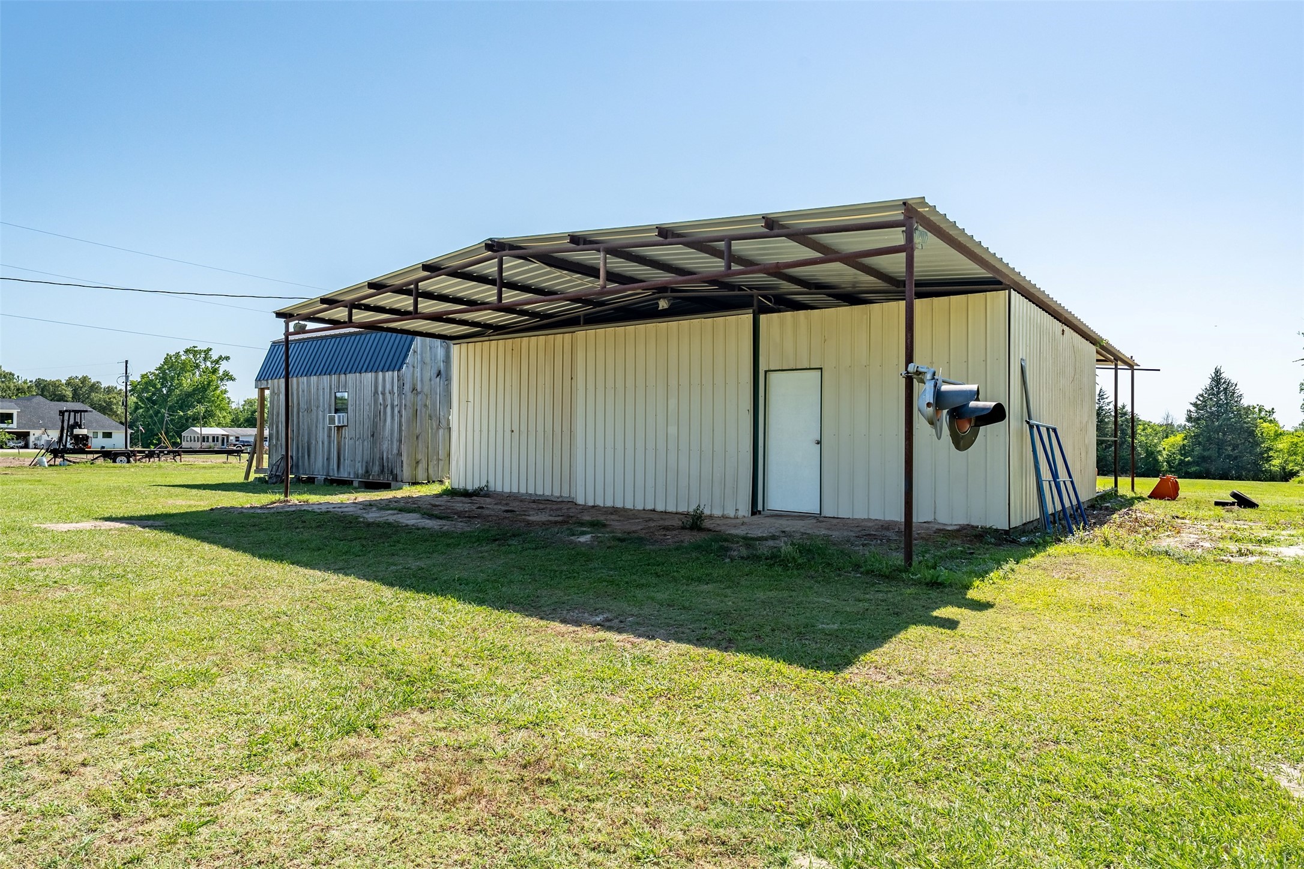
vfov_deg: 59.5
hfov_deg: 81.2
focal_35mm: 21
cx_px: 652
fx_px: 761
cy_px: 434
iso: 800
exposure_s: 1/4000
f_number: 8
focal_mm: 21
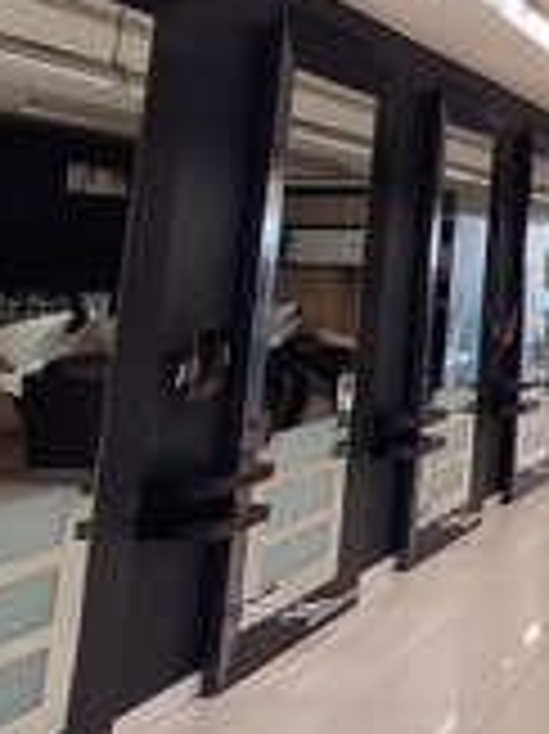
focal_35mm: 48
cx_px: 846
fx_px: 1016
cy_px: 95
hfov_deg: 23.5
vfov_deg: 37.5
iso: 80
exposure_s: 1/50
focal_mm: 1.74
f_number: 2.2
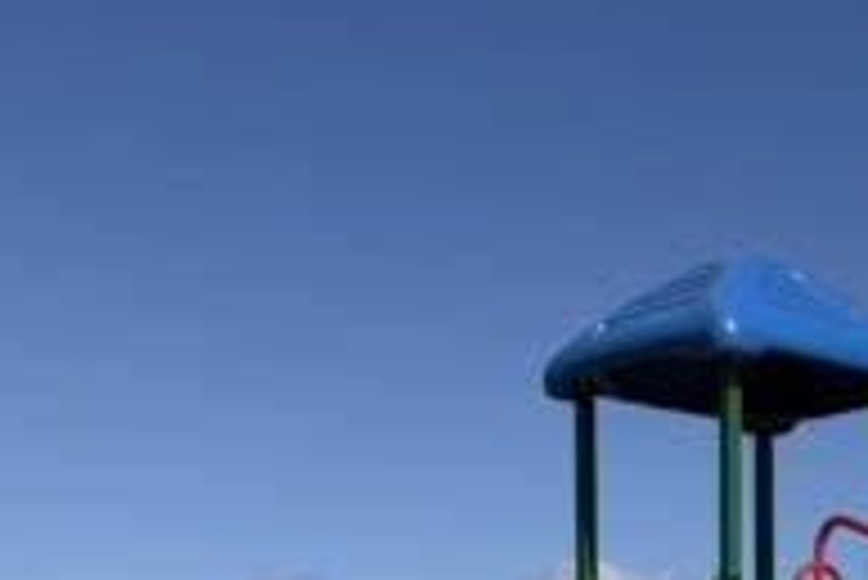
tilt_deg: +0.3
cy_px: 832
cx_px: 976
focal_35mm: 90
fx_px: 2172
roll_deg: +0.5
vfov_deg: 14.3
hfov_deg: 21.4
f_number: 1.78
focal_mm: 6.76
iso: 80
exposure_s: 1/10309
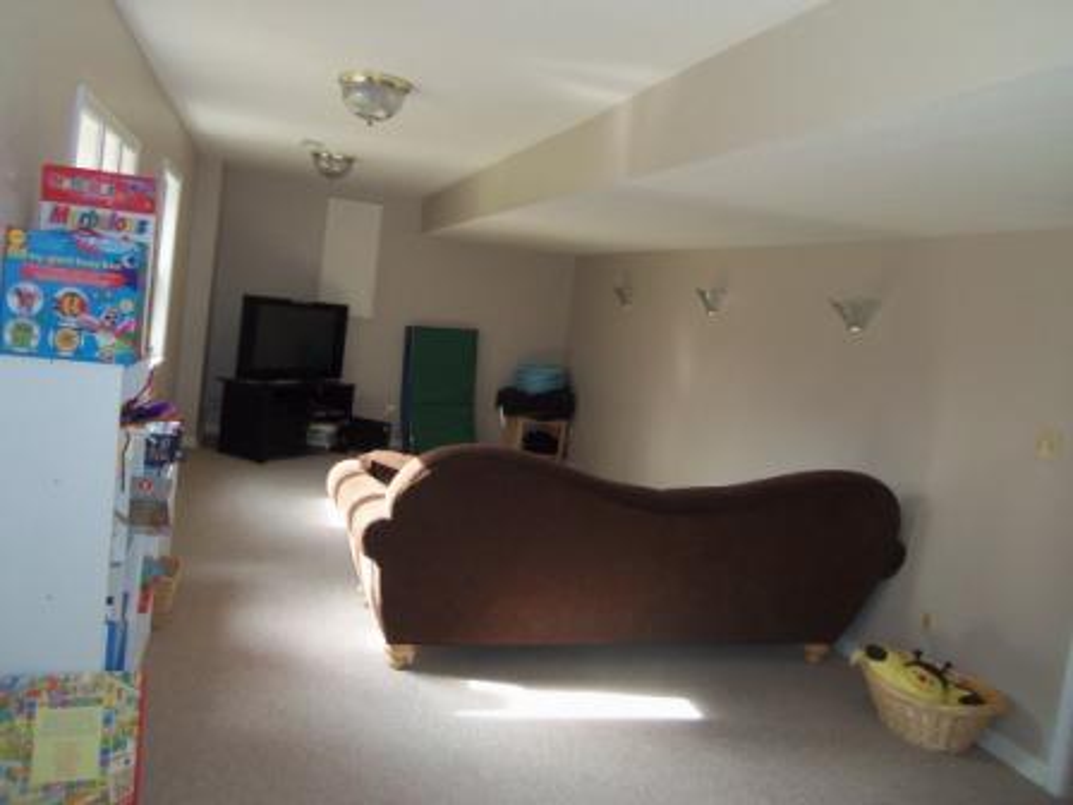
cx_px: 536
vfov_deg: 49.7
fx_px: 868
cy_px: 402
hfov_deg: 63.4
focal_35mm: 28
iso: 200
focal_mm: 5.1
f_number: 3.9
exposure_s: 1/40
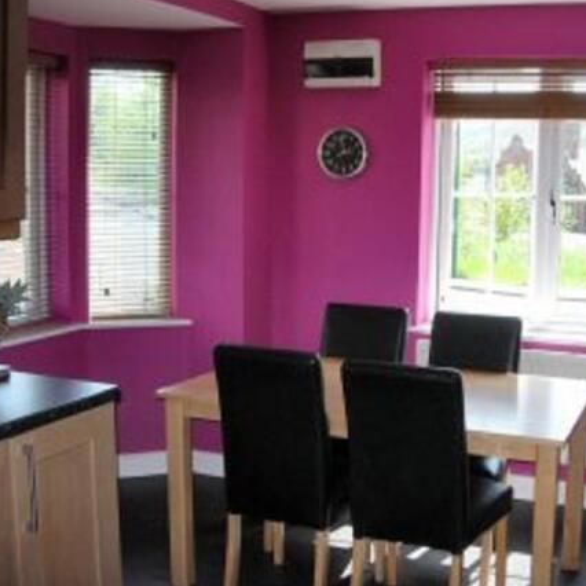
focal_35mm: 46
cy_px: 292
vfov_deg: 36.8
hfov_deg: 36.6
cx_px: 368
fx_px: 881
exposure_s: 1/203
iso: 79
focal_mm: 7.8
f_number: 2.8
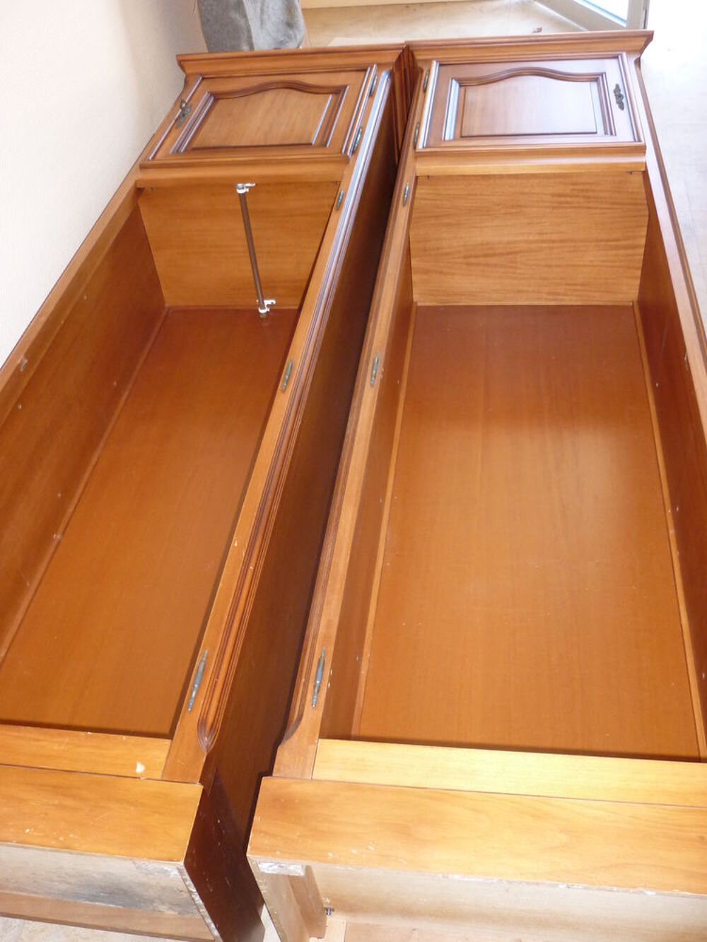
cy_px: 471
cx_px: 354
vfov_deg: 55.3
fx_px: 899
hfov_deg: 43.0
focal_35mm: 33
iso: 250
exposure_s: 1/30
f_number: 2.8
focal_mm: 5.5
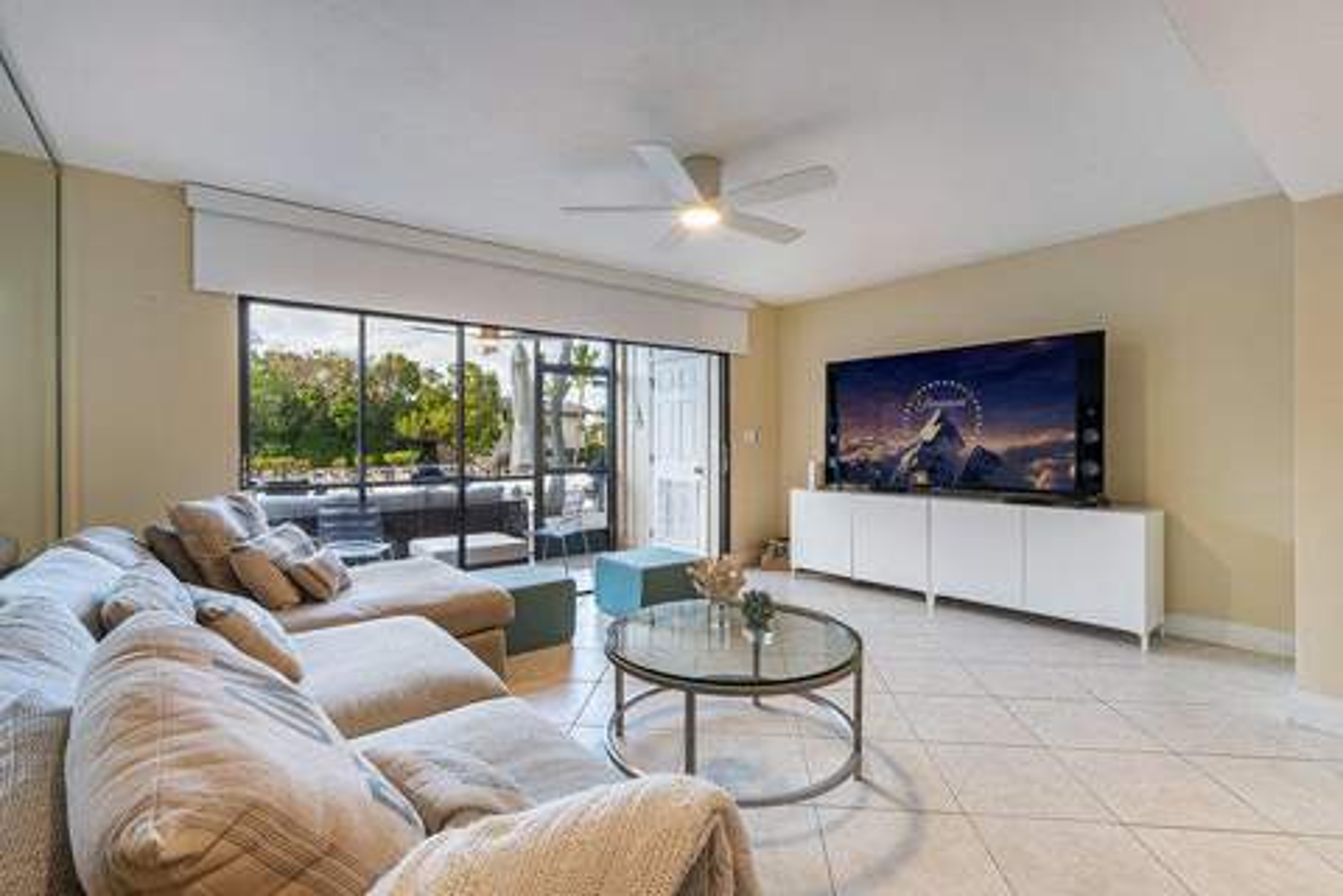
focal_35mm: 16
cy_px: 448
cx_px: 672
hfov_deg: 96.7
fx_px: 597
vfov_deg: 73.7
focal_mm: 16
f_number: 11
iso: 100
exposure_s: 1/1.25
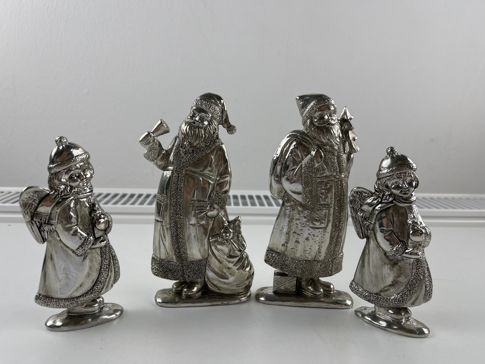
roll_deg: -1.6
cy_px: 182
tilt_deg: -11.5
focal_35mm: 25
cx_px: 242
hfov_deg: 69.4
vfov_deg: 54.9
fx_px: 350
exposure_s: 1/234
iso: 32
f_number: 1.6
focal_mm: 5.1
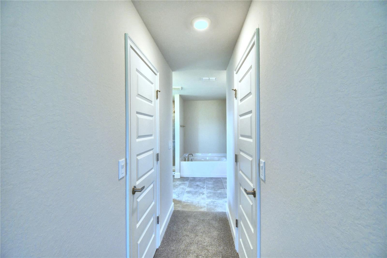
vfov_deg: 77.3
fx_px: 161
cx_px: 194
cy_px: 129
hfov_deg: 100.4
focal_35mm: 15
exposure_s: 1/100
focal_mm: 10
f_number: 4.5
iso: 400
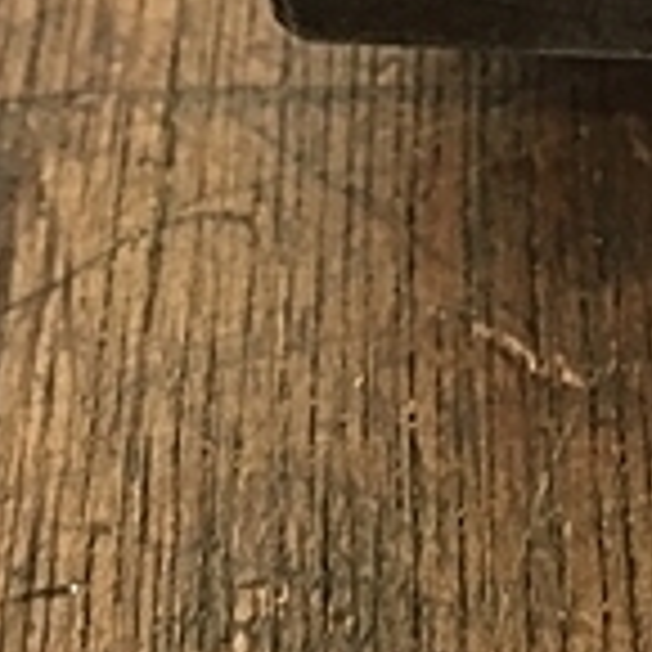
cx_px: 652
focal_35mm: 113
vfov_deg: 14.5
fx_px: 2408
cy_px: -297
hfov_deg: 15.2
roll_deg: +1.3
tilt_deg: -43.5
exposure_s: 1/30
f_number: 2.2
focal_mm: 4.15
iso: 50
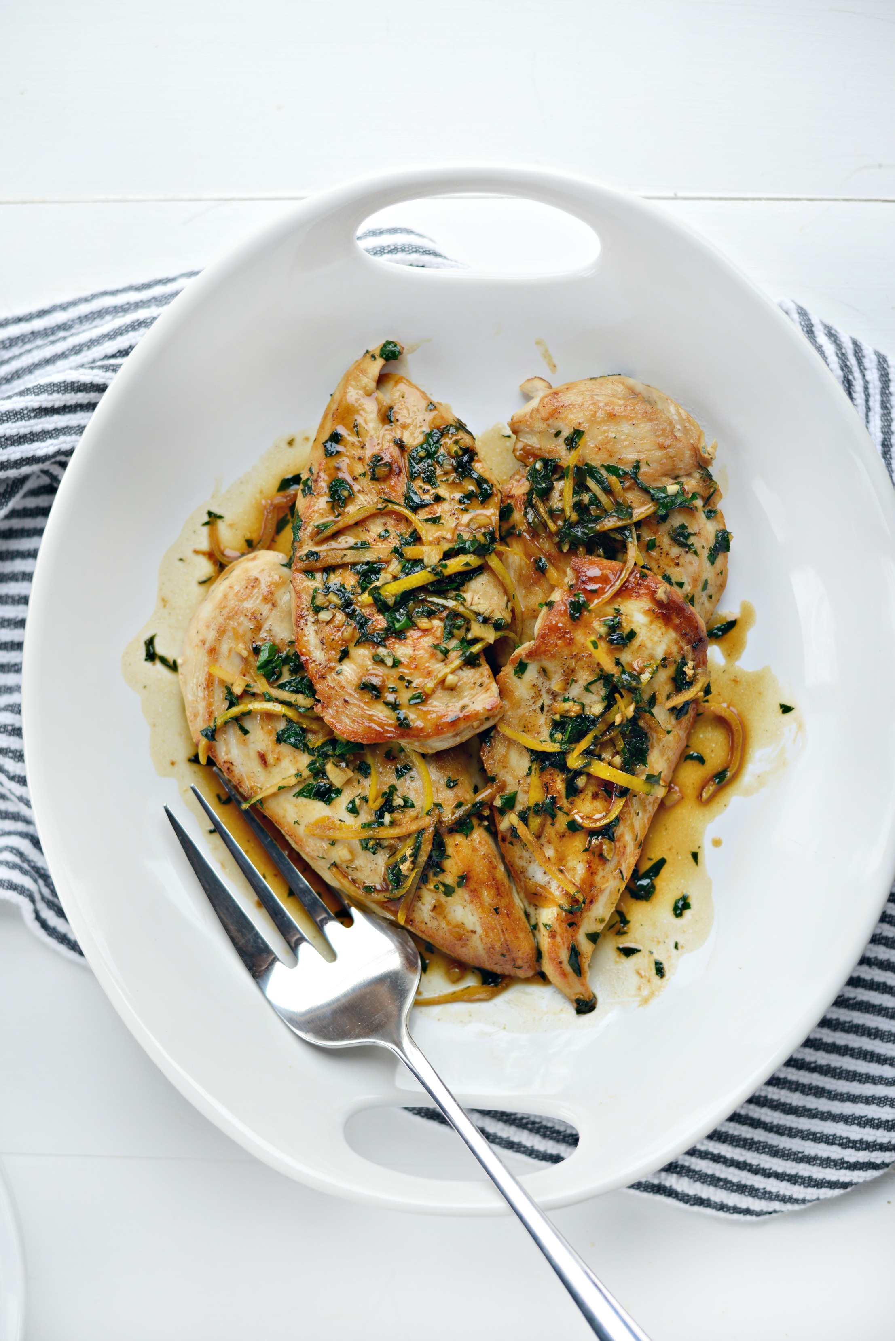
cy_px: 670
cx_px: 448
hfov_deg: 27.0
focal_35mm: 50
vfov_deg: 39.6
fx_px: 1863
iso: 280
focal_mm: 50
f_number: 2.8
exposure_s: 1/320
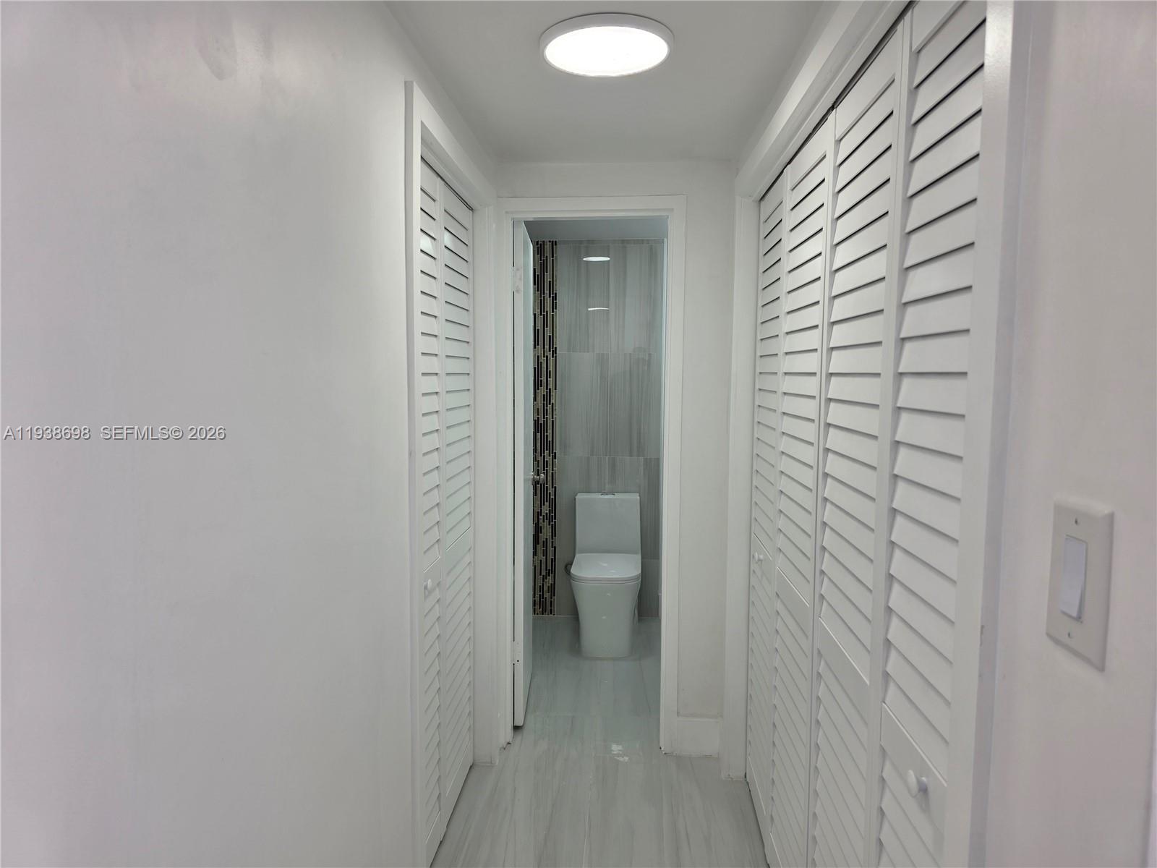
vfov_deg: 58.9
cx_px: 578
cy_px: 434
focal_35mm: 23
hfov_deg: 73.9
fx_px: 769
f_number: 1.7
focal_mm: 6.3
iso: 25
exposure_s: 1/120
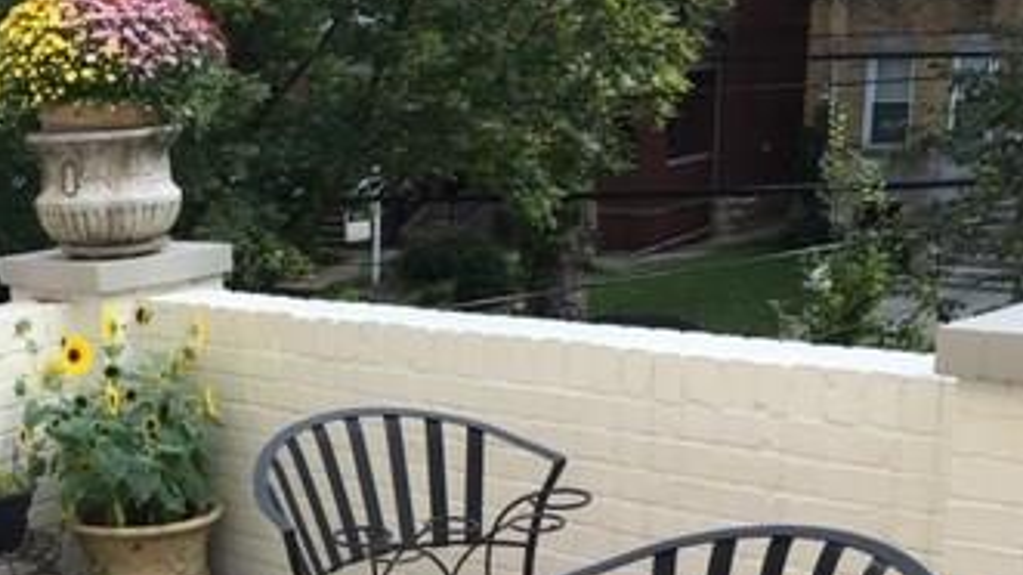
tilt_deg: -17.8
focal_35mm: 61
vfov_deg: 19.2
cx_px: 111
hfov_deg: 32.7
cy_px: 572
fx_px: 1654
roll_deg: +4.2
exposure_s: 1/373
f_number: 2.2
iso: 25
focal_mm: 4.15
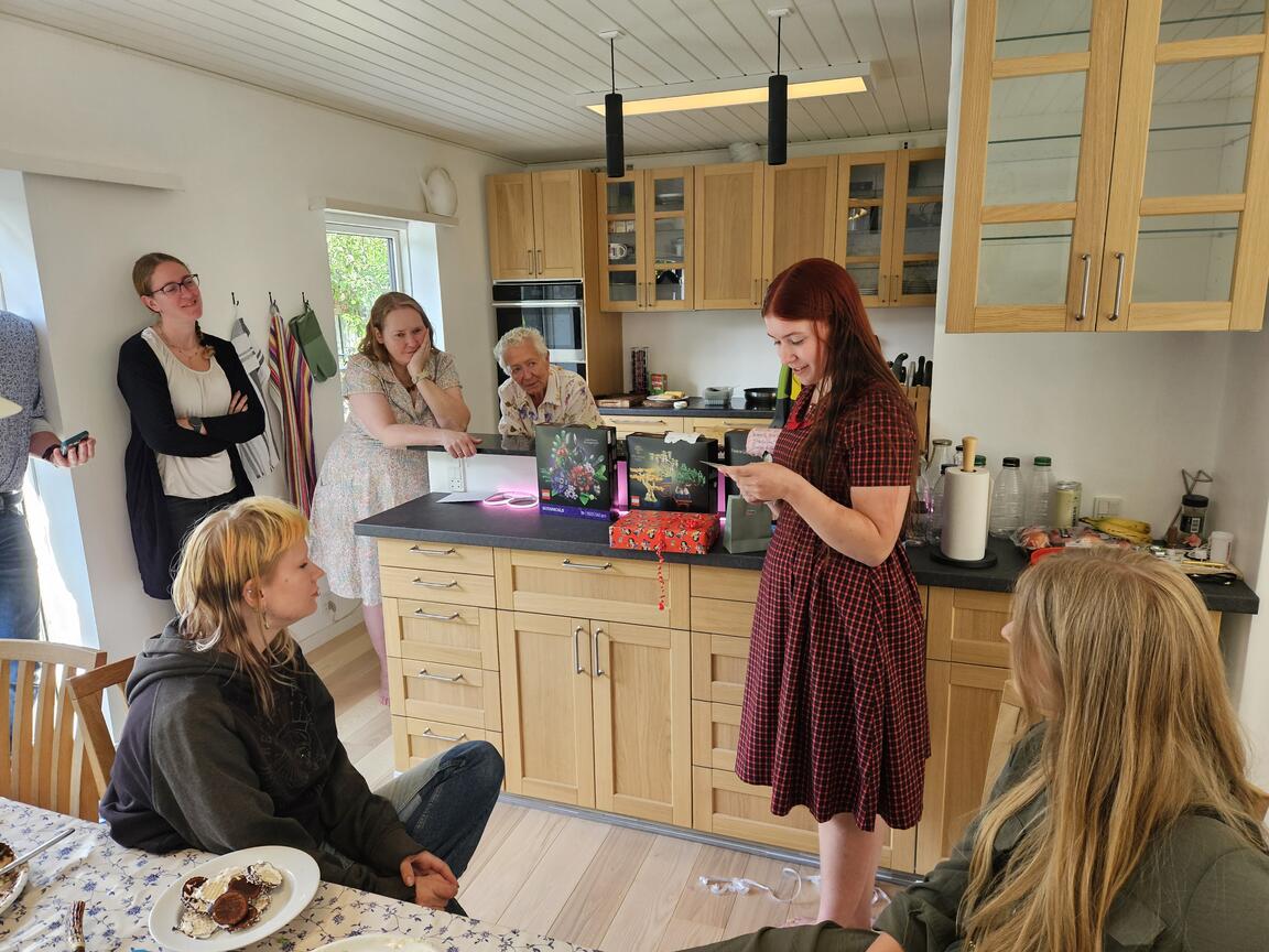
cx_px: 634
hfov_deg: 73.9
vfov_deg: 58.9
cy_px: 476
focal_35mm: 23
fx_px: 843
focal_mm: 5.4
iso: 80
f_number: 1.8
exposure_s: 1/100
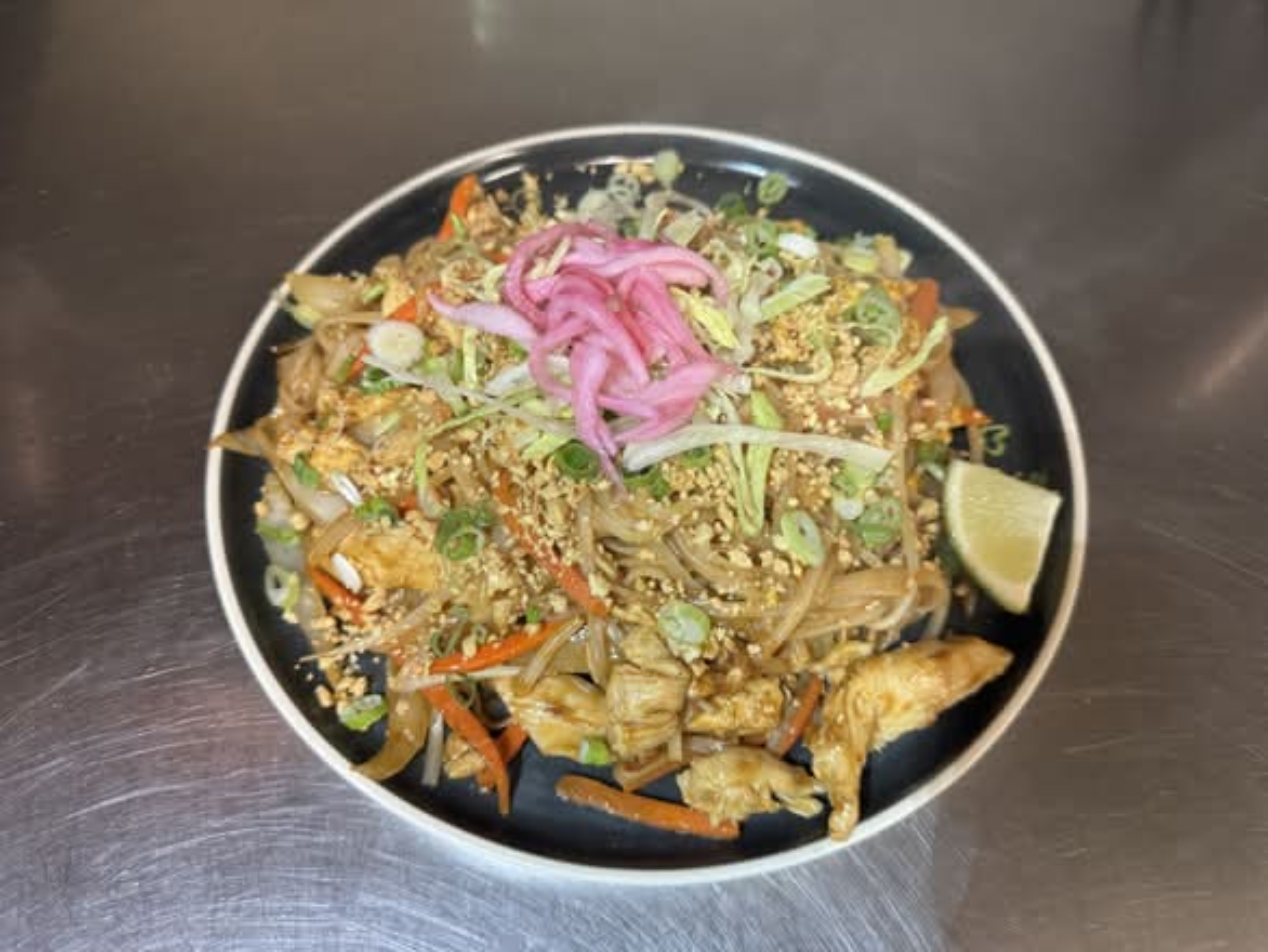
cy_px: 476
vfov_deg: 56.9
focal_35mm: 24
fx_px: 879
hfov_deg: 71.6
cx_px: 634
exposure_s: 1/60
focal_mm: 6.76
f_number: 1.78
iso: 800
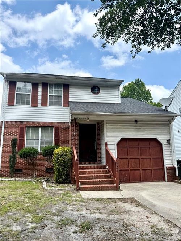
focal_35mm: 24
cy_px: 120
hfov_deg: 56.8
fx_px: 167
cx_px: 90
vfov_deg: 71.6
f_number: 1.78
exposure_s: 1/4673
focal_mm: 6.76
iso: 80
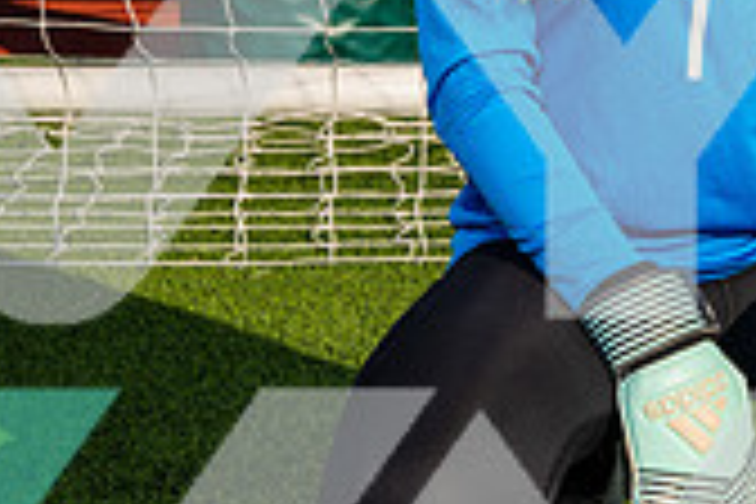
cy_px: 83
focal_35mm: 100
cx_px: 810
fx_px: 2100
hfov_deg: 19.6
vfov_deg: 13.6
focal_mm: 29
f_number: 8
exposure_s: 1/250
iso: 100
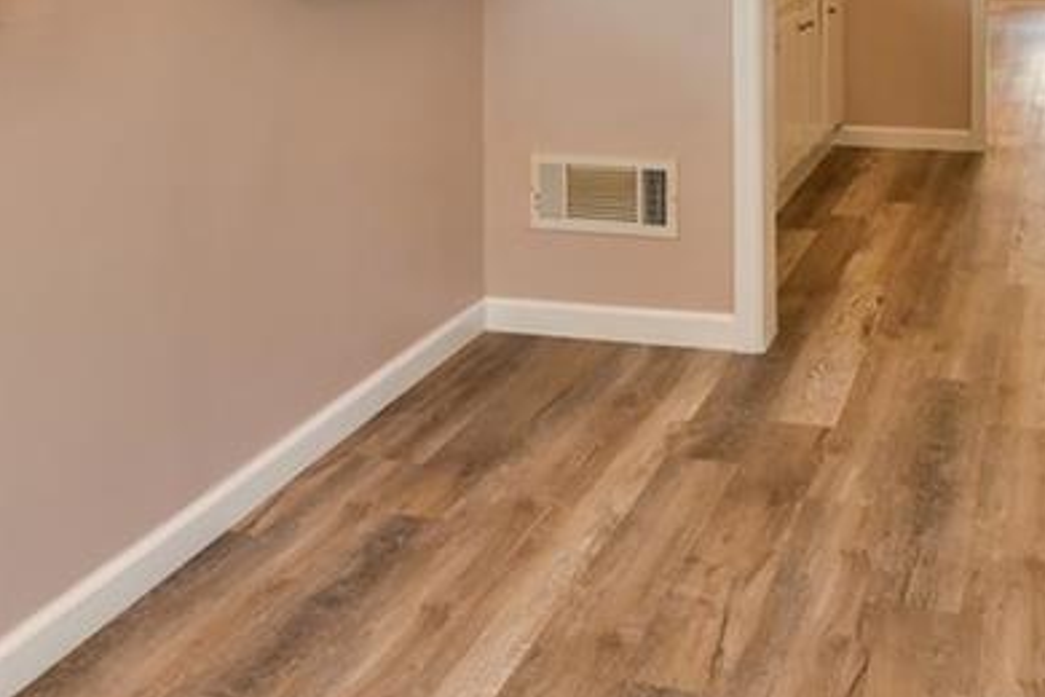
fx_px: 1219
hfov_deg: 45.5
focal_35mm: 42
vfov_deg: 28.2
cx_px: 723
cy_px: -122
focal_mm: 16
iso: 1600
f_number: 7.1
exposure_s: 1/200
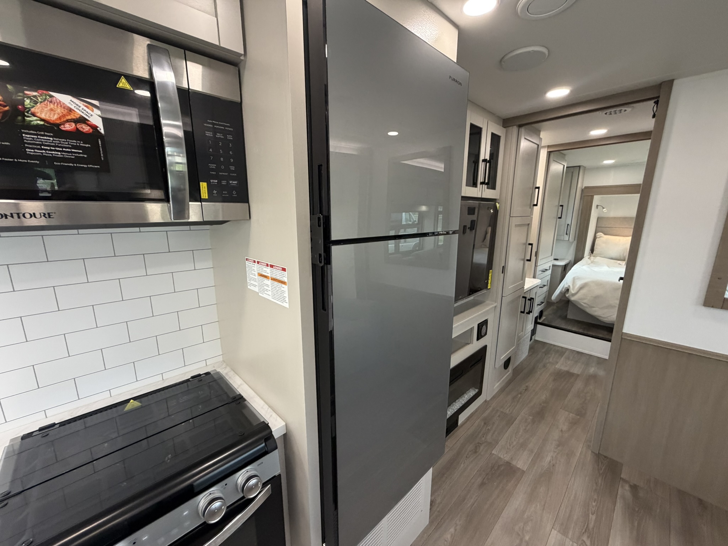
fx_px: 294
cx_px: 364
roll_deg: +1.7
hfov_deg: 102.1
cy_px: 273
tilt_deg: -12.0
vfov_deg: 85.7
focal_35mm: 14
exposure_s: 1/96
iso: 320
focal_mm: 2.22
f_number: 2.2
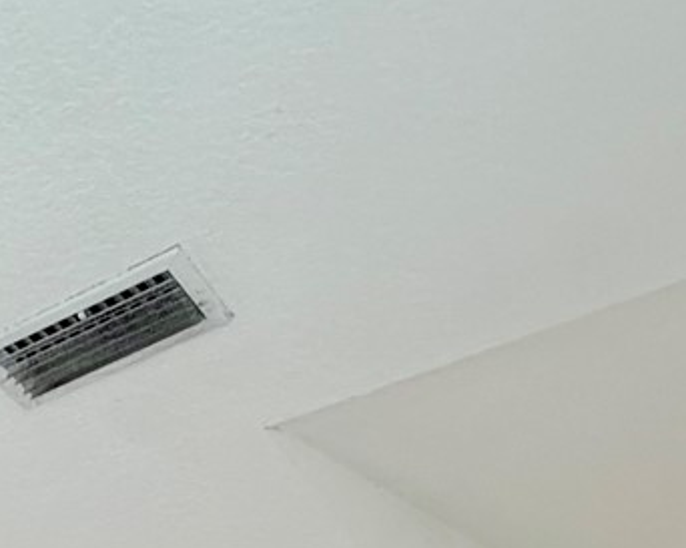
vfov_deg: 17.0
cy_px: 1122
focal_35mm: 64
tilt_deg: +1.6
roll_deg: -0.6
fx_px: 1298
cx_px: -211
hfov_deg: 25.4
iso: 200
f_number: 2.2
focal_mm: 2.22
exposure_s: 1/120
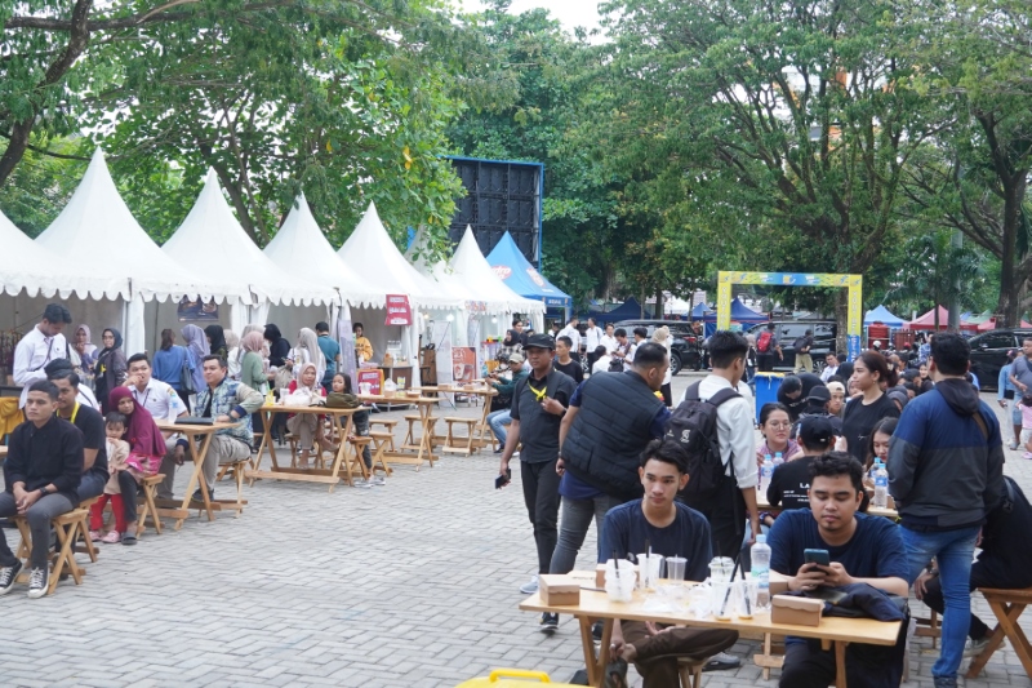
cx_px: 516
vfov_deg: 29.9
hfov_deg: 43.6
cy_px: 344
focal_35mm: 45
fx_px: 1290
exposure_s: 1/100
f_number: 5.6
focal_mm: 30
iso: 800
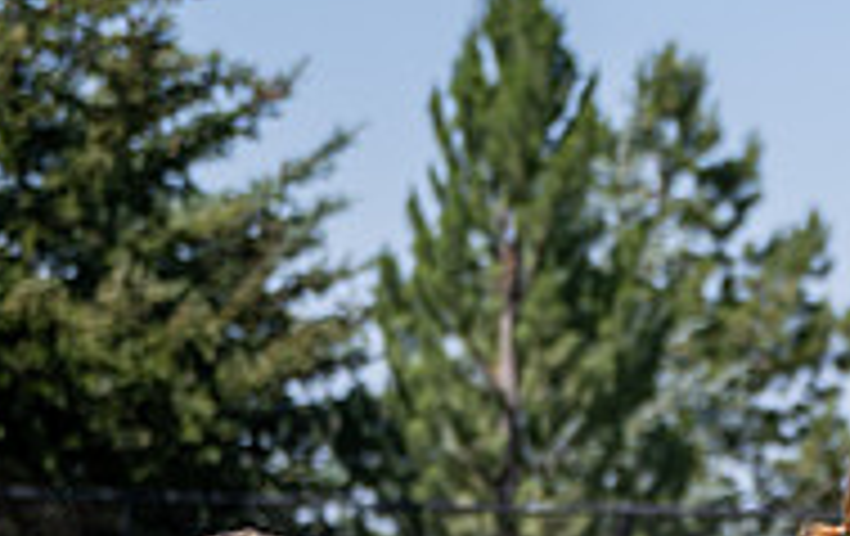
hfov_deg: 6.3
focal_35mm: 325
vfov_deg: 4.1
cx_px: 1381
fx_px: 7544
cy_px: 684
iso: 50
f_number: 2.8
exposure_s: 1/800
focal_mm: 96
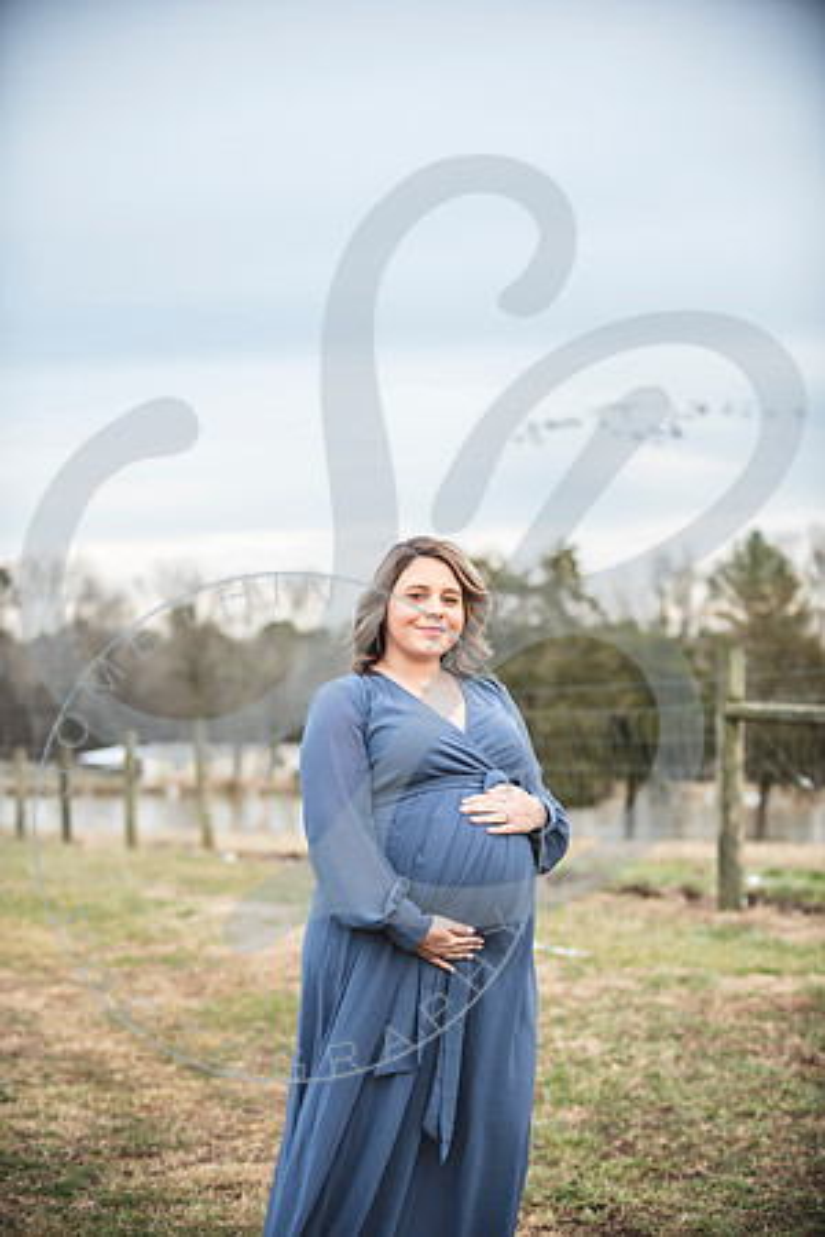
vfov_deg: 28.8
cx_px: 412
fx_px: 2406
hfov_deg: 19.5
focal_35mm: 70
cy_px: 618
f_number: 2.8
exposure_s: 1/250
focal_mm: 70
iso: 320
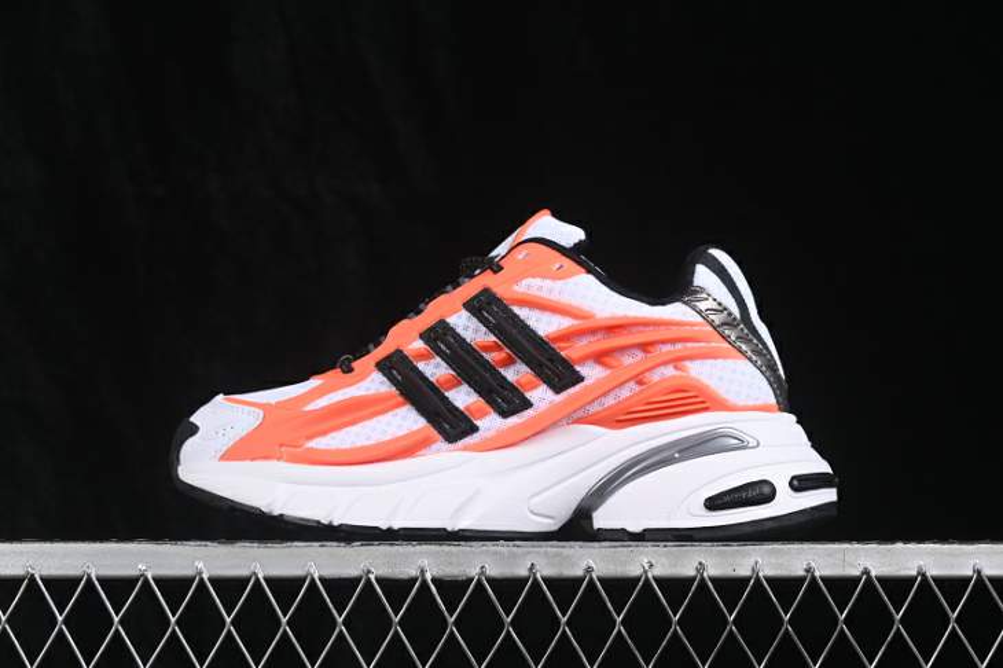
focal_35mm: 75
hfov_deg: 27.0
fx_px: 2089
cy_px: 334
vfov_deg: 18.2
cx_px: 502
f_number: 8
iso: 160
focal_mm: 50
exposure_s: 1/80
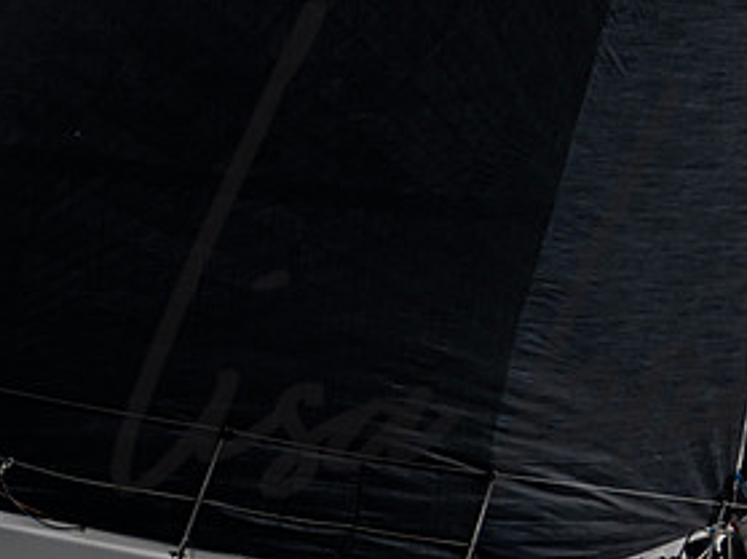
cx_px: 986
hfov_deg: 1.8
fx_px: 23382
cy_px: 405
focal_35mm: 1084
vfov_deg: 1.4
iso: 640
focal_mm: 400
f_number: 8
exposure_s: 1/2500
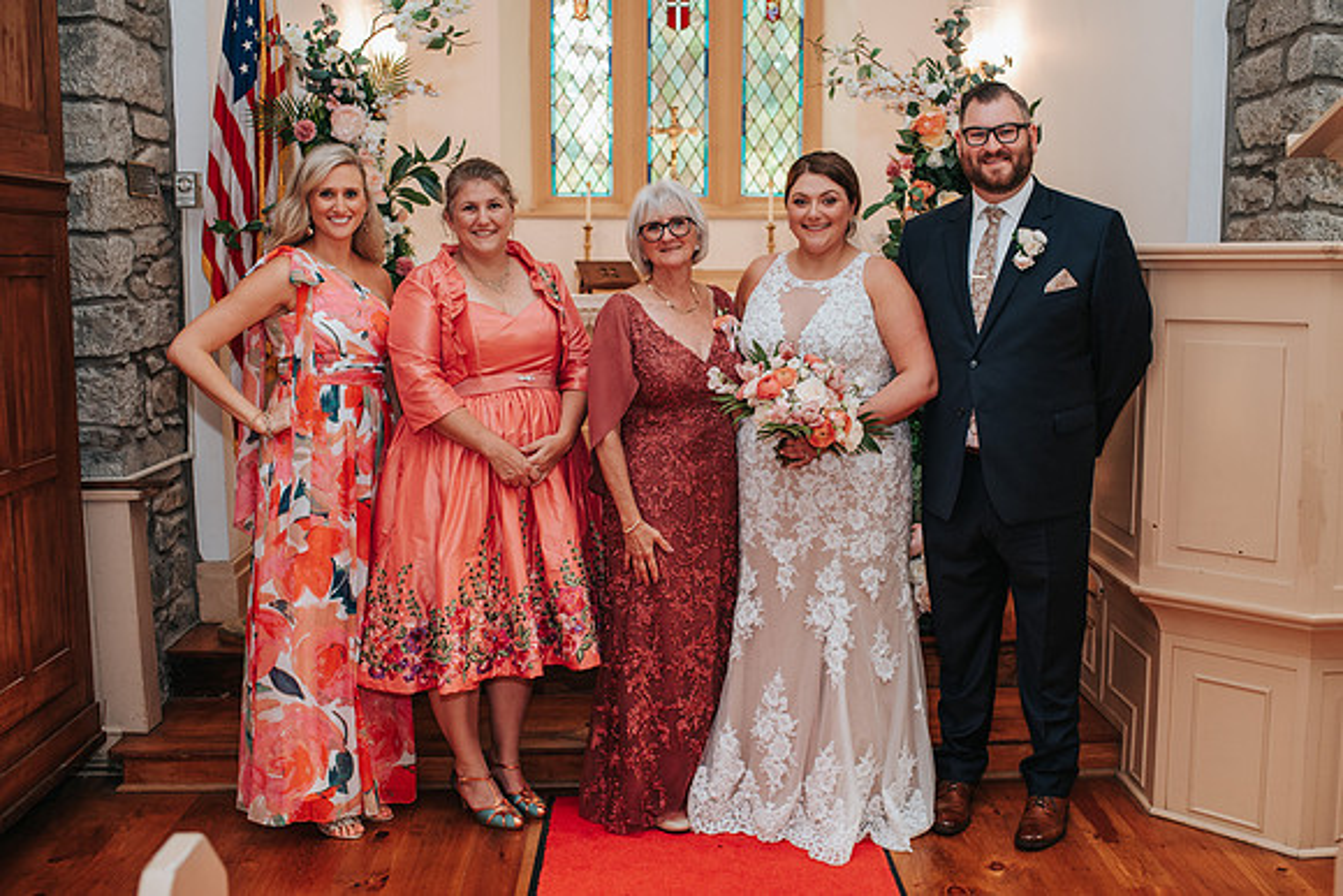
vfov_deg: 34.4
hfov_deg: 49.8
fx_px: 1446
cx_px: 729
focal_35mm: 39
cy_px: 448
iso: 1000
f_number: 3.2
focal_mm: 35
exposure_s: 1/200
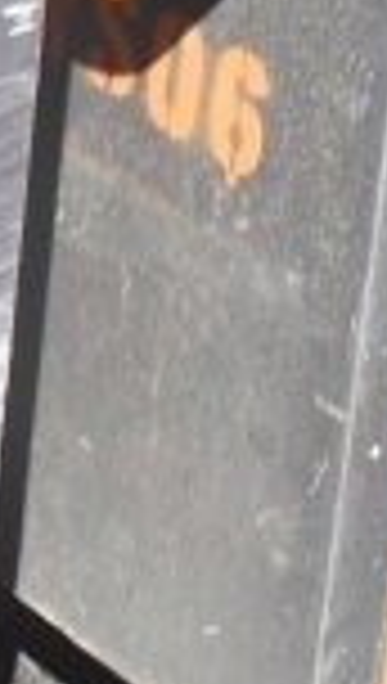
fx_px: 4123
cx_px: -702
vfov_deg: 9.0
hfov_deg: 5.1
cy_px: -569
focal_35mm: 227
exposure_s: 1/200
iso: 200
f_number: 7.1
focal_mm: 24
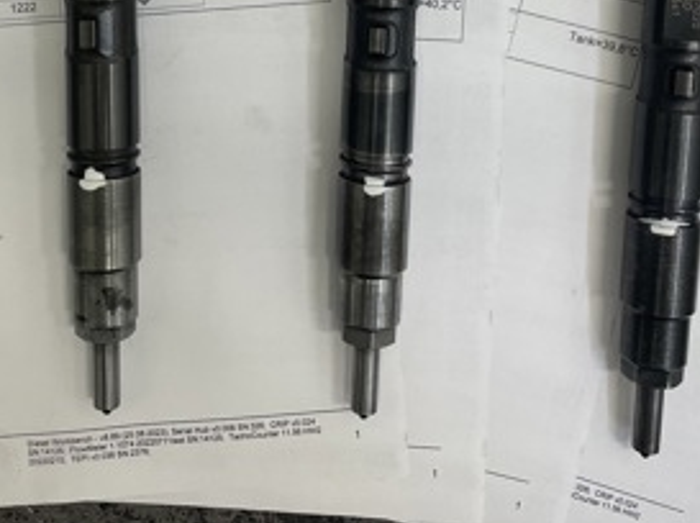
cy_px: -60
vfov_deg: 22.5
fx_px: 1232
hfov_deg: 31.6
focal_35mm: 61
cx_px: 259
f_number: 1.6
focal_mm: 4.2
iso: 40
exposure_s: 1/121
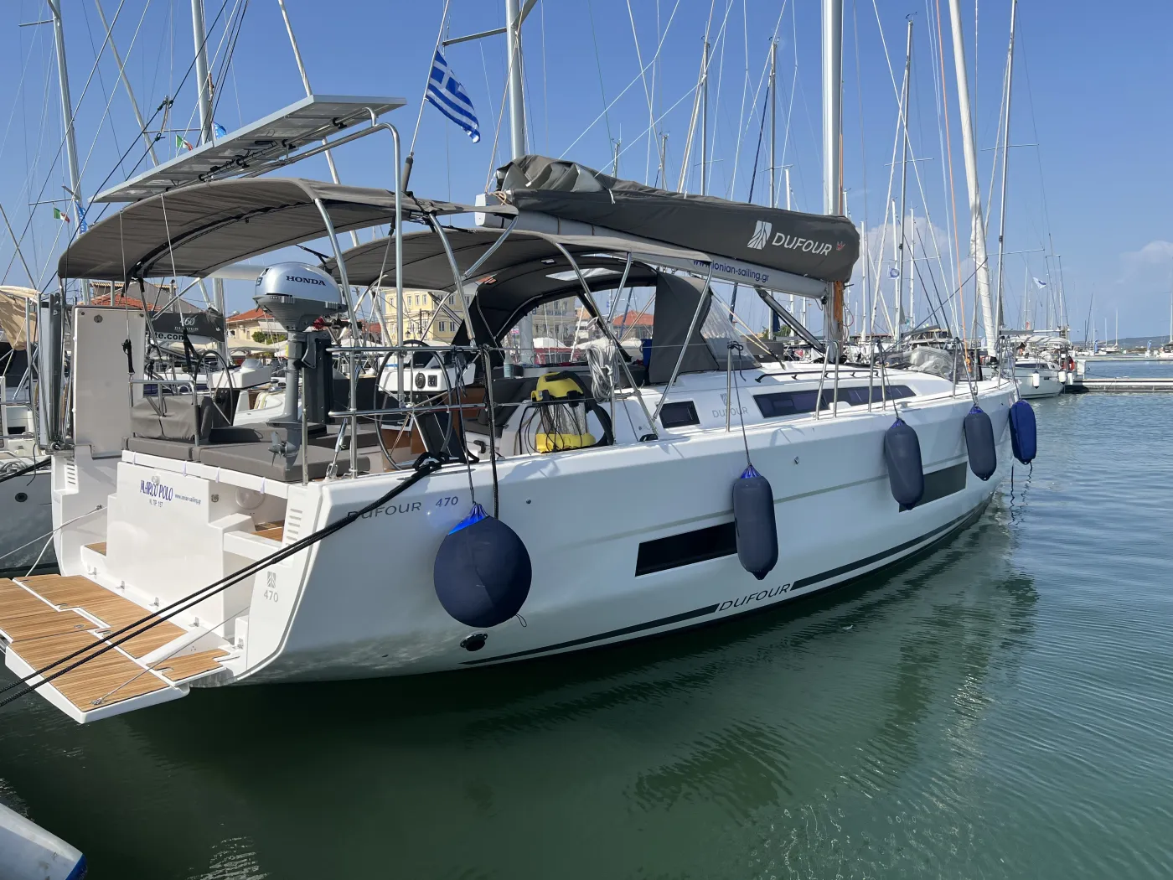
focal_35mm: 26
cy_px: 440
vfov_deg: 53.1
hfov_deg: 67.3
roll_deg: +1.8
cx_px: 586
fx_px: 881
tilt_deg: -3.6
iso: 50
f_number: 1.5
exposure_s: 1/4831
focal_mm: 5.7
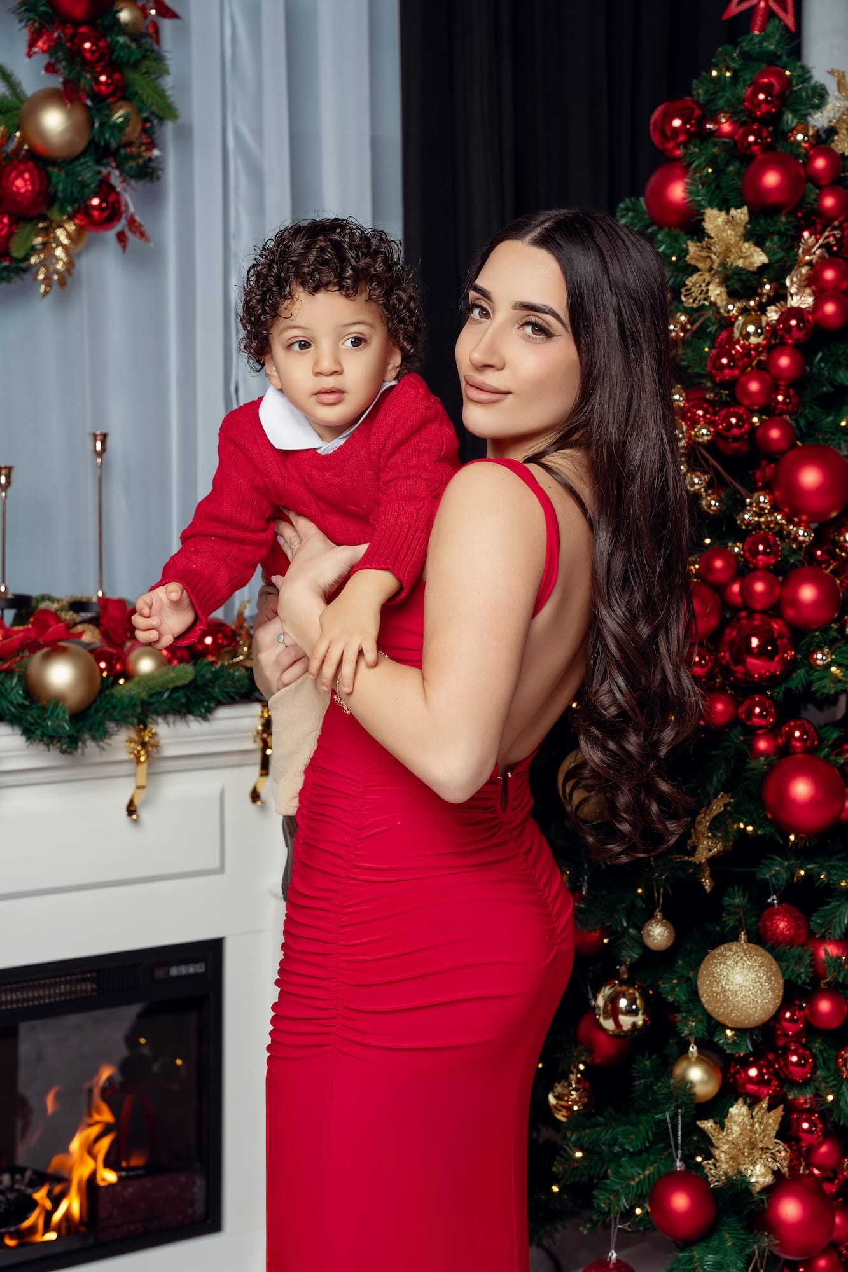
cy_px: 636
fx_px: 2046
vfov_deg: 34.5
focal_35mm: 58
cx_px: 424
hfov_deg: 23.4
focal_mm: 57.9
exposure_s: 1/125
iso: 160
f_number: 5
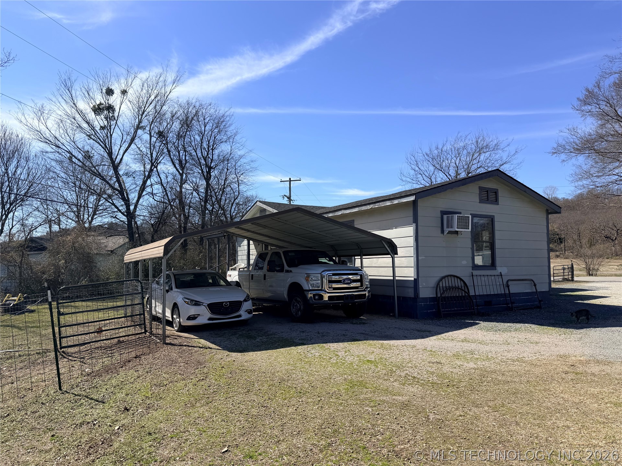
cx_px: 311
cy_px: 233
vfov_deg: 56.8
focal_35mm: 24
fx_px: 431
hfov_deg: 71.6
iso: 80
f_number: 1.78
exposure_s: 1/4975
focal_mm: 6.76
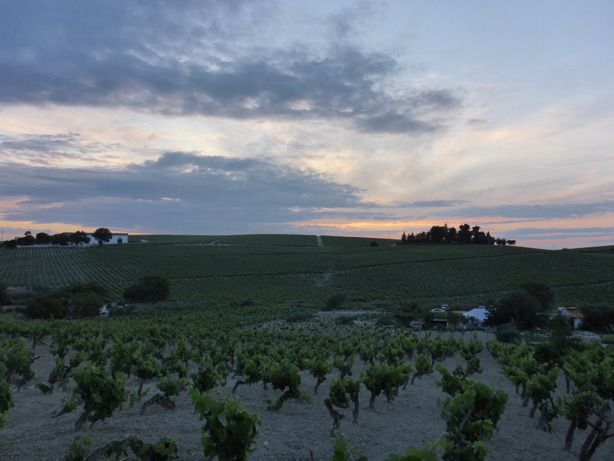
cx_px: 307
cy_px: 230
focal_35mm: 28
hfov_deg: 63.4
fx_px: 497
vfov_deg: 49.7
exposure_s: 1/100
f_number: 3.3
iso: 200
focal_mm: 4.9
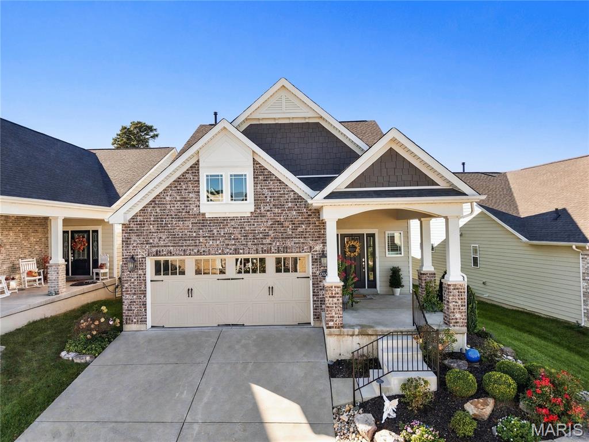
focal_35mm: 24
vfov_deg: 56.8
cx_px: 294
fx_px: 408
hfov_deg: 71.6
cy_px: 221
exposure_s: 1/1000
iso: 100
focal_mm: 8.7
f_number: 1.8
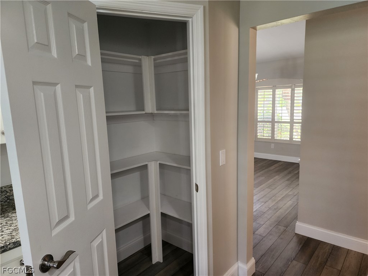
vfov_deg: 58.9
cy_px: 138
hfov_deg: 73.9
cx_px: 184
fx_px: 245
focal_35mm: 23
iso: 320
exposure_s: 1/120
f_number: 1.8
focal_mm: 6.4
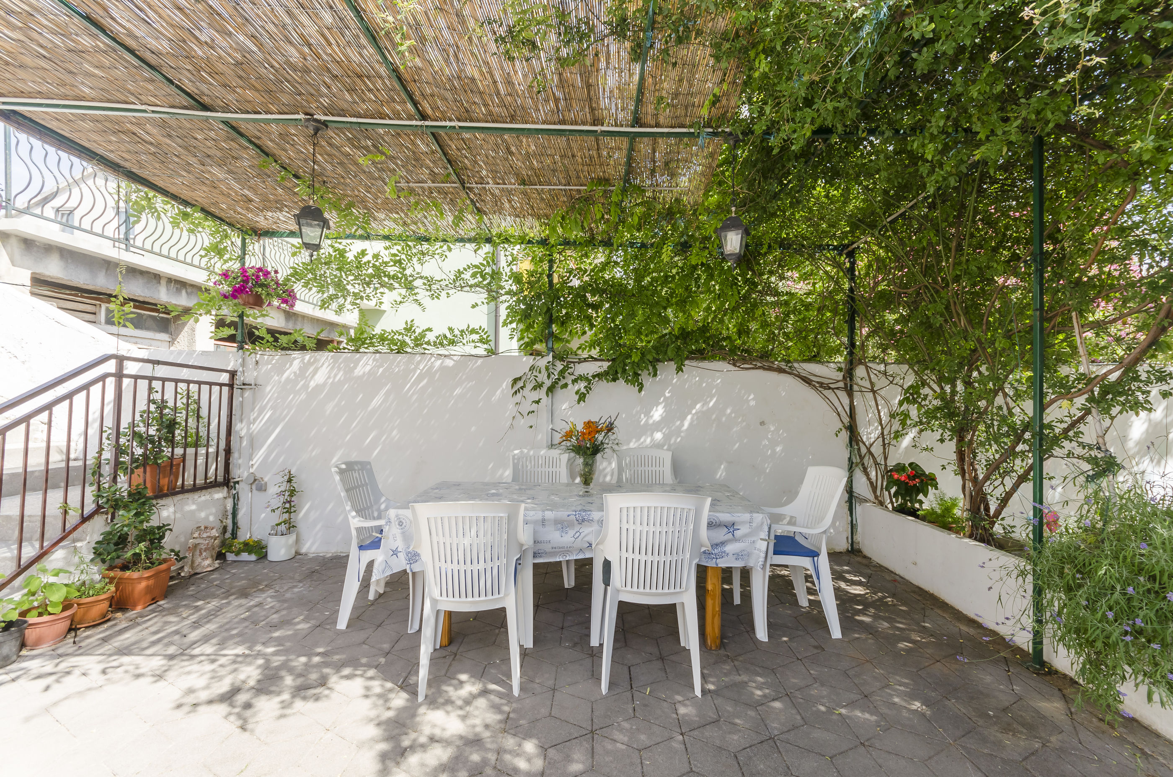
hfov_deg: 100.5
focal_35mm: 15
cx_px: 586
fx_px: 488
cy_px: 388
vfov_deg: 77.1
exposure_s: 1/125
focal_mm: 10
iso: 100
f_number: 8
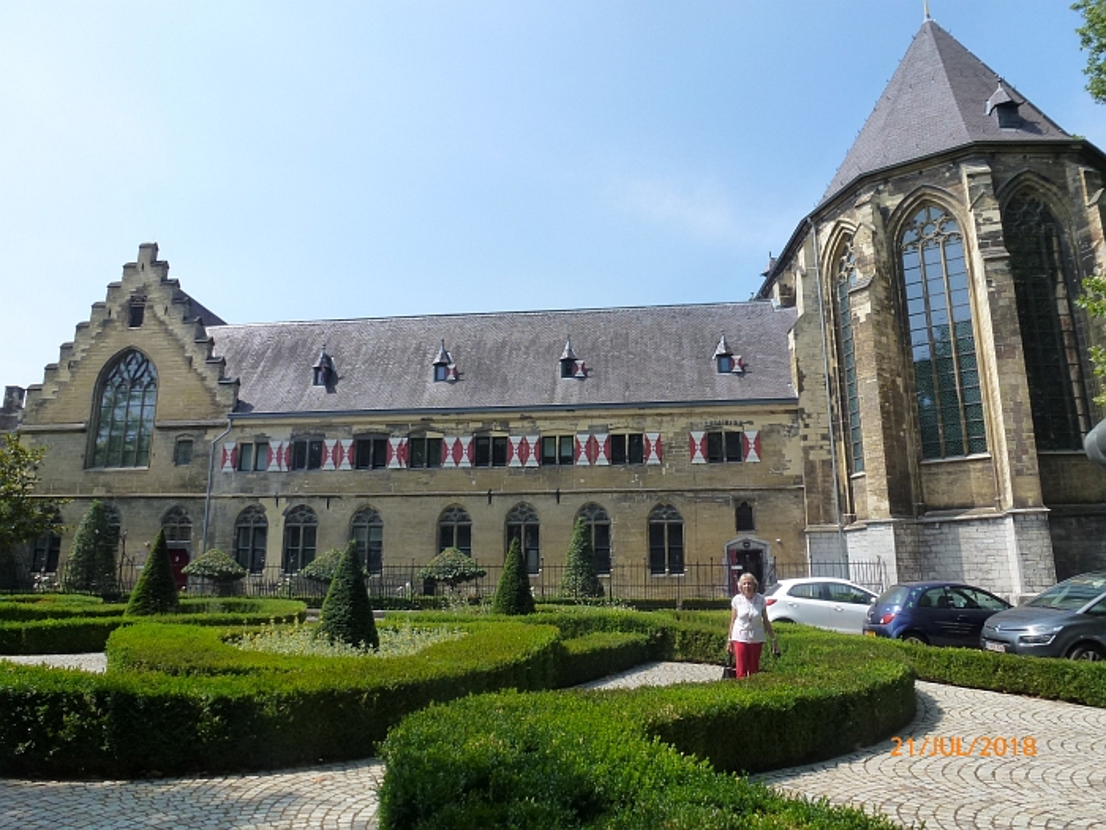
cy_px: 415
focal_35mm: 24
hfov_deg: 71.6
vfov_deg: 56.8
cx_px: 553
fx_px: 767
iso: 160
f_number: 4
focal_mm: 4.3
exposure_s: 1/640
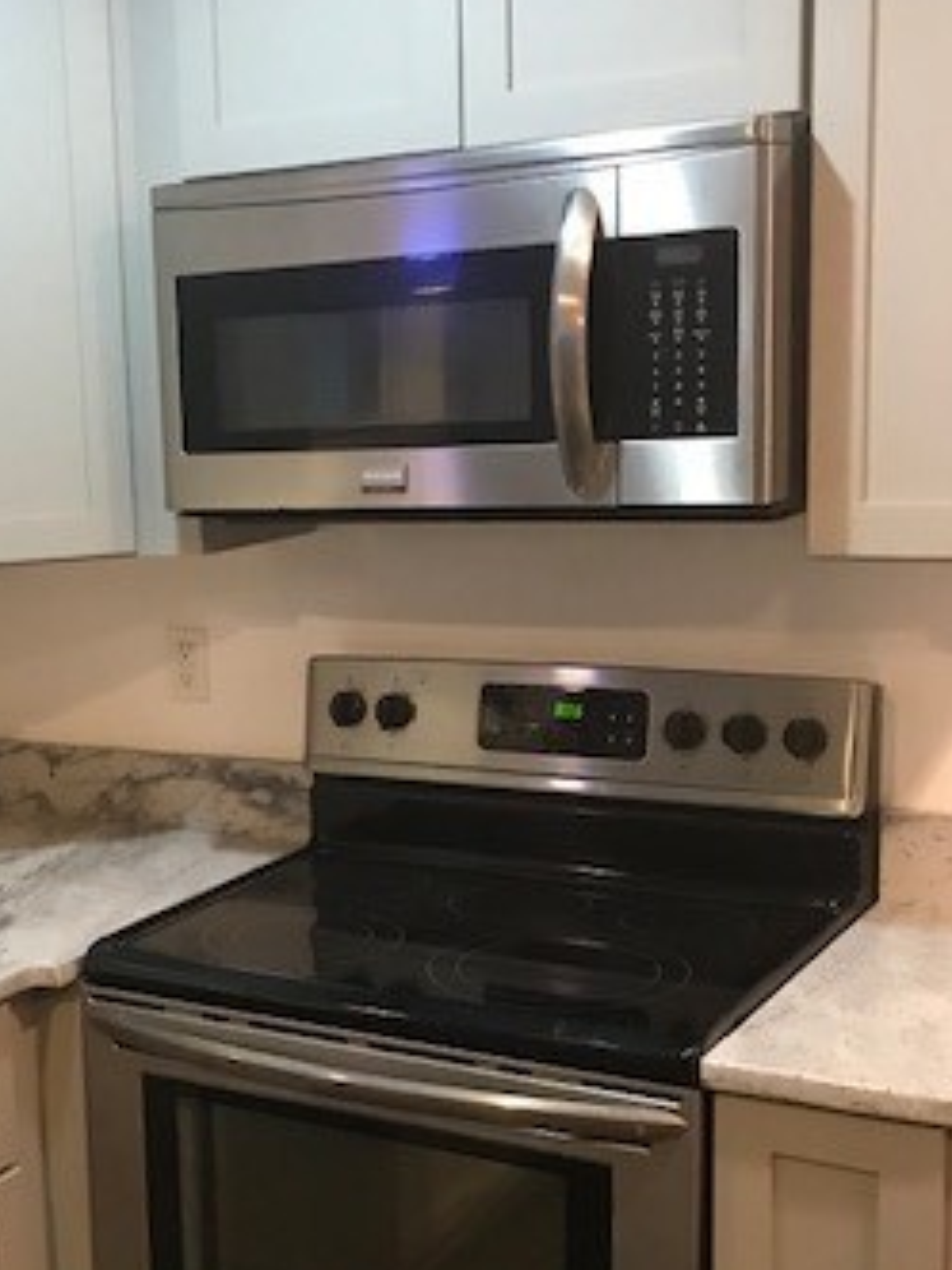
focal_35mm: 54
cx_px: 103
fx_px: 1980
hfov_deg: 26.2
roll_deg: +3.5
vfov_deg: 35.4
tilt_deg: -8.8
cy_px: 773
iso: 100
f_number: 1.8
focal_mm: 3.99
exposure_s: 1/13
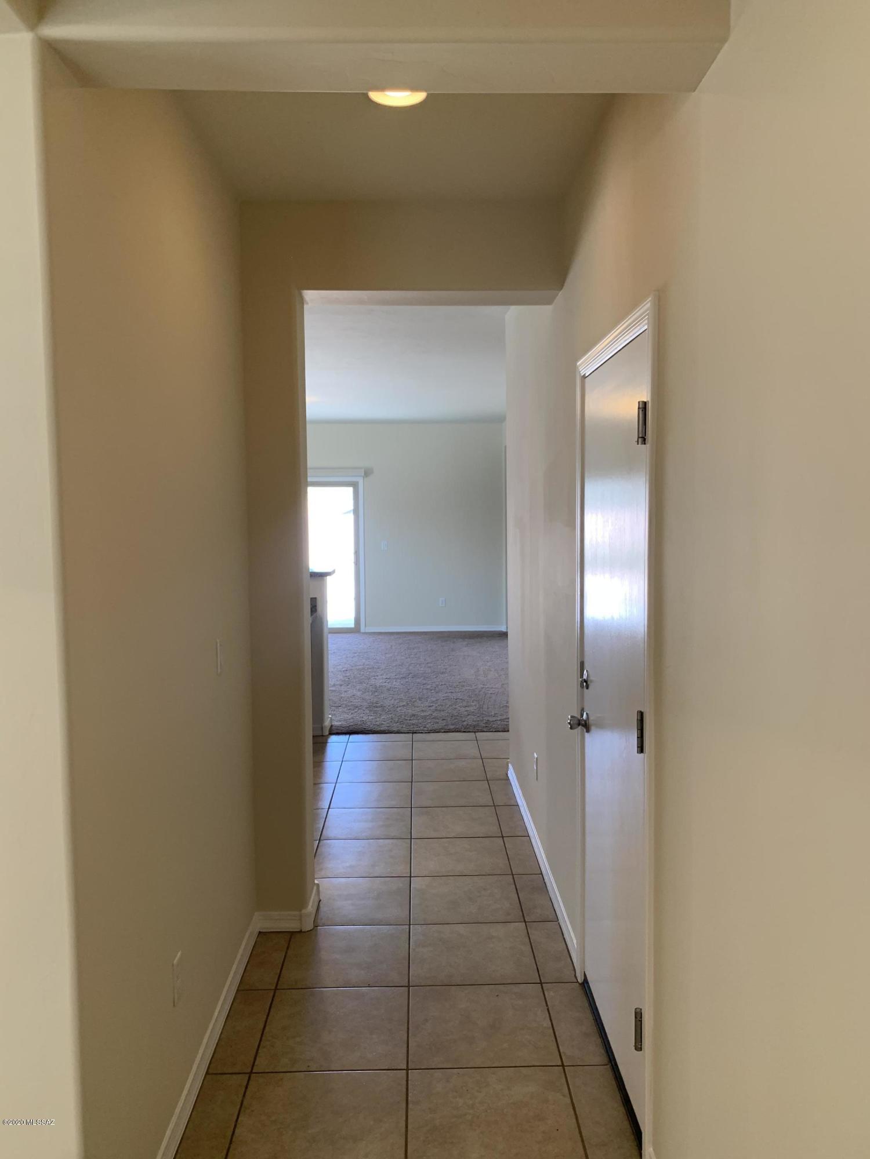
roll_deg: +1.0
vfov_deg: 67.3
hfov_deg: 53.1
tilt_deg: -3.2
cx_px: 435
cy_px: 580
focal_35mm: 26
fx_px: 871
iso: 125
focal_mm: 4.25
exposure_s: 1/60
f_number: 1.8
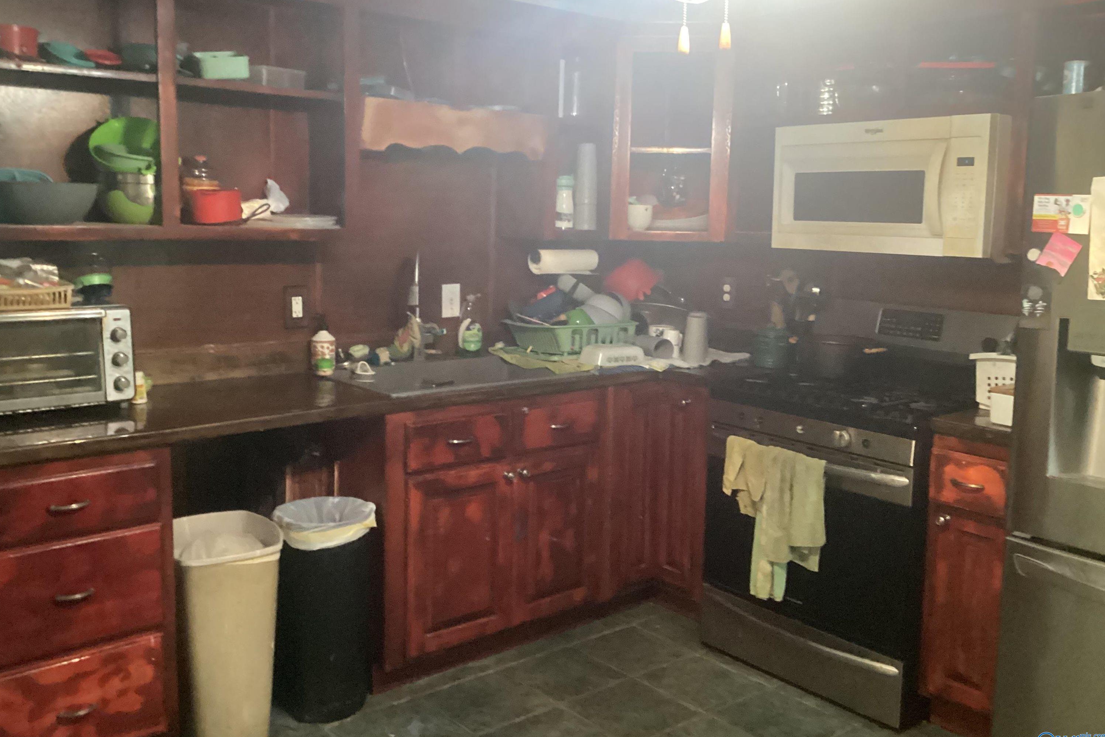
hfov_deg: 57.2
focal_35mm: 33
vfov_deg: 39.9
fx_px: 1013
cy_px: 333
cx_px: 543
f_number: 2.4
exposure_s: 1/30
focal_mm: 3.3
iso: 800
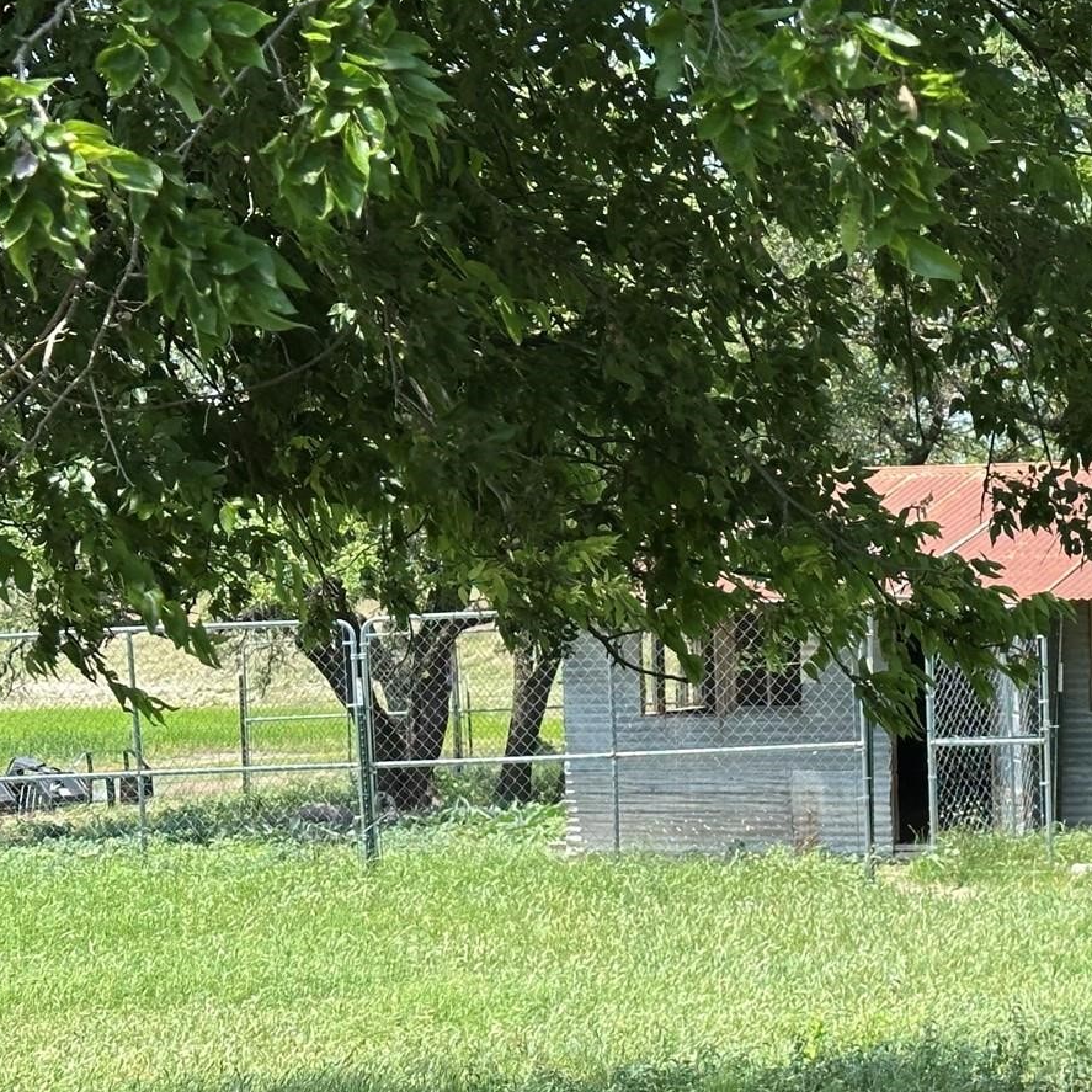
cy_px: 659
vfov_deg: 17.7
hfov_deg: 17.3
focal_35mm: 98
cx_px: 1118
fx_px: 3498
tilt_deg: -1.8
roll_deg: +1.3
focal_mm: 6.86
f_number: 1.78
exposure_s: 1/1258
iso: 64
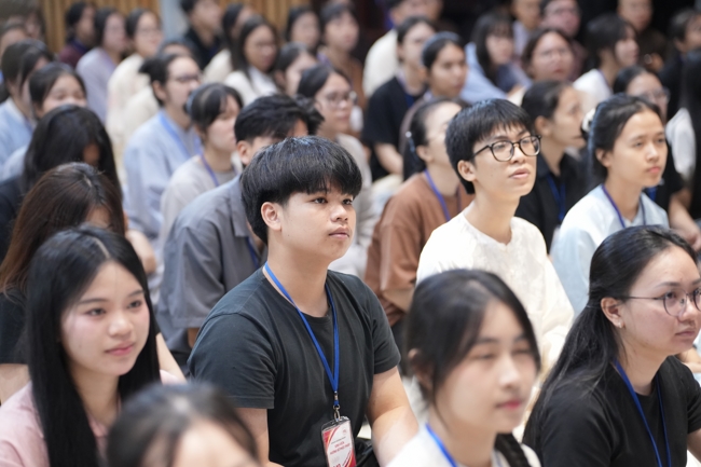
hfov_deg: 22.4
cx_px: 350
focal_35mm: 91
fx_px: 1771
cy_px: 234
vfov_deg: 15.0
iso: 4000
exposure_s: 1/200
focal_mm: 91
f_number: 2.8
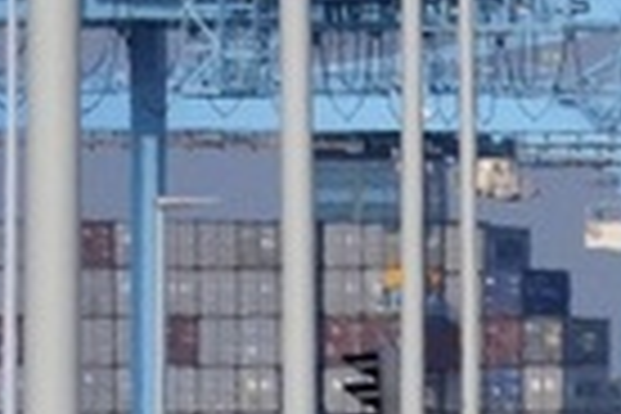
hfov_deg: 1.2
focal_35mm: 1732
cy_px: 702
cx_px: 1233
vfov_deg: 0.8
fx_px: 29875
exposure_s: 1/4000
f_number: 16
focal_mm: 200
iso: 2000
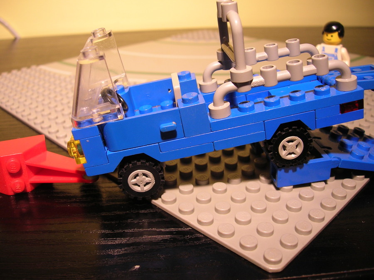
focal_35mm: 34
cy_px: 140
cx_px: 187
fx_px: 367
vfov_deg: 41.7
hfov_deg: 54.0
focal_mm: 5.7
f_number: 2.9
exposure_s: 1/8.3
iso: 50
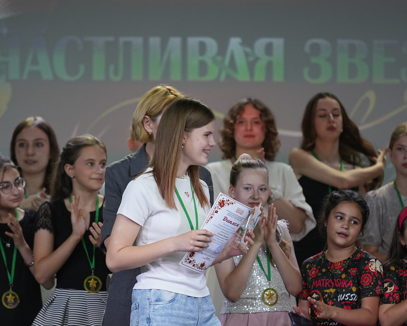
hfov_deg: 5.2
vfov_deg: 4.1
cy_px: 175
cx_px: 187
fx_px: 4506
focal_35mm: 374
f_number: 2.8
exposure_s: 1/250
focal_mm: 200
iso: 1000
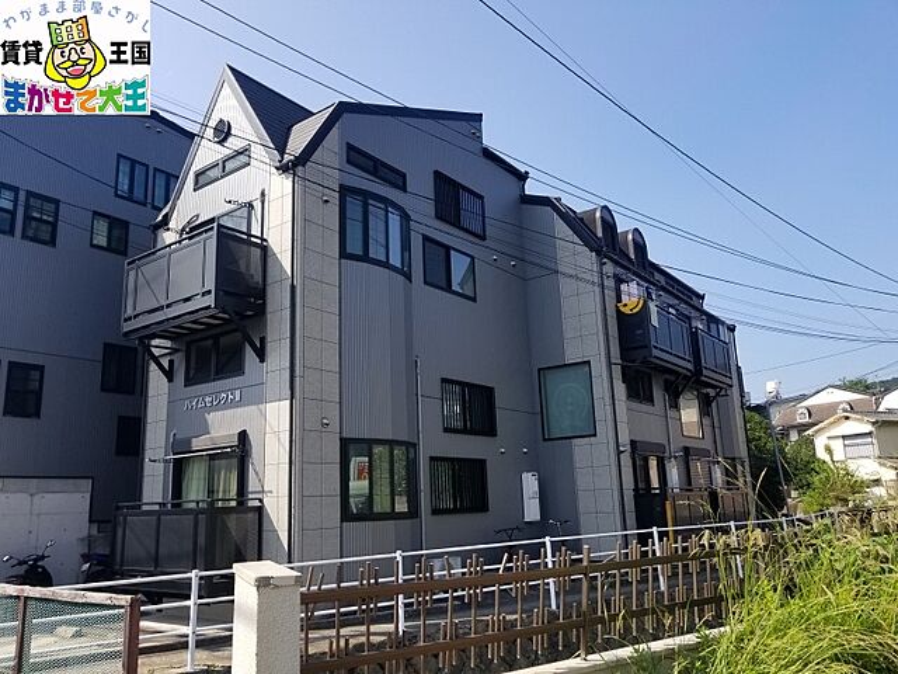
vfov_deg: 53.1
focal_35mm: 26
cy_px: 337
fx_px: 674
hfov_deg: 67.3
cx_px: 449
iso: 50
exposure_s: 1/1548
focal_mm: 4.25
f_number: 1.7
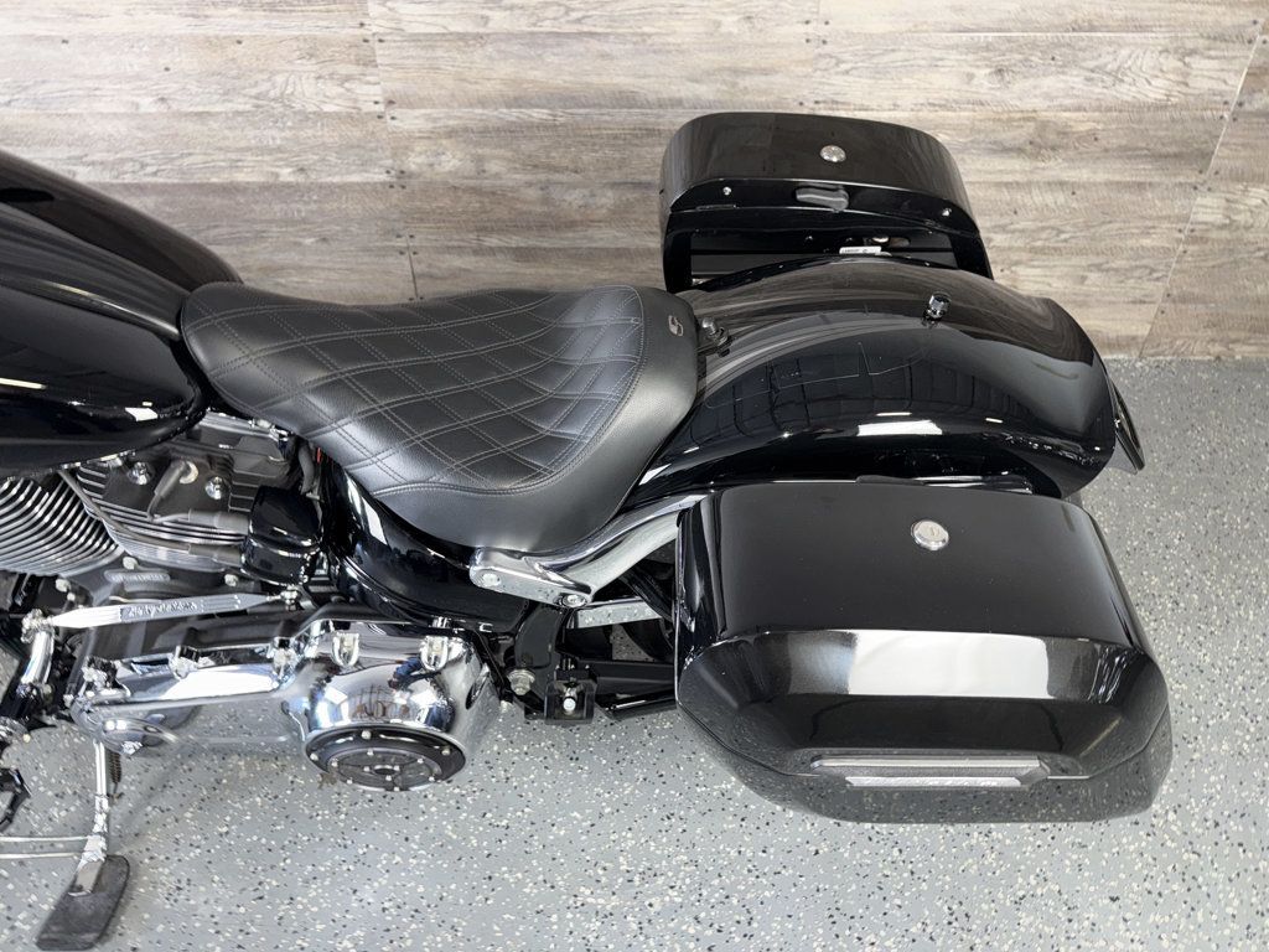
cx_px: 634
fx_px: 880
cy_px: 476
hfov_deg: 71.6
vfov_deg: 56.8
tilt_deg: -36.6
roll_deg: +0.5
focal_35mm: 24
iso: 64
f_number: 1.78
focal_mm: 6.76
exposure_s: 1/22
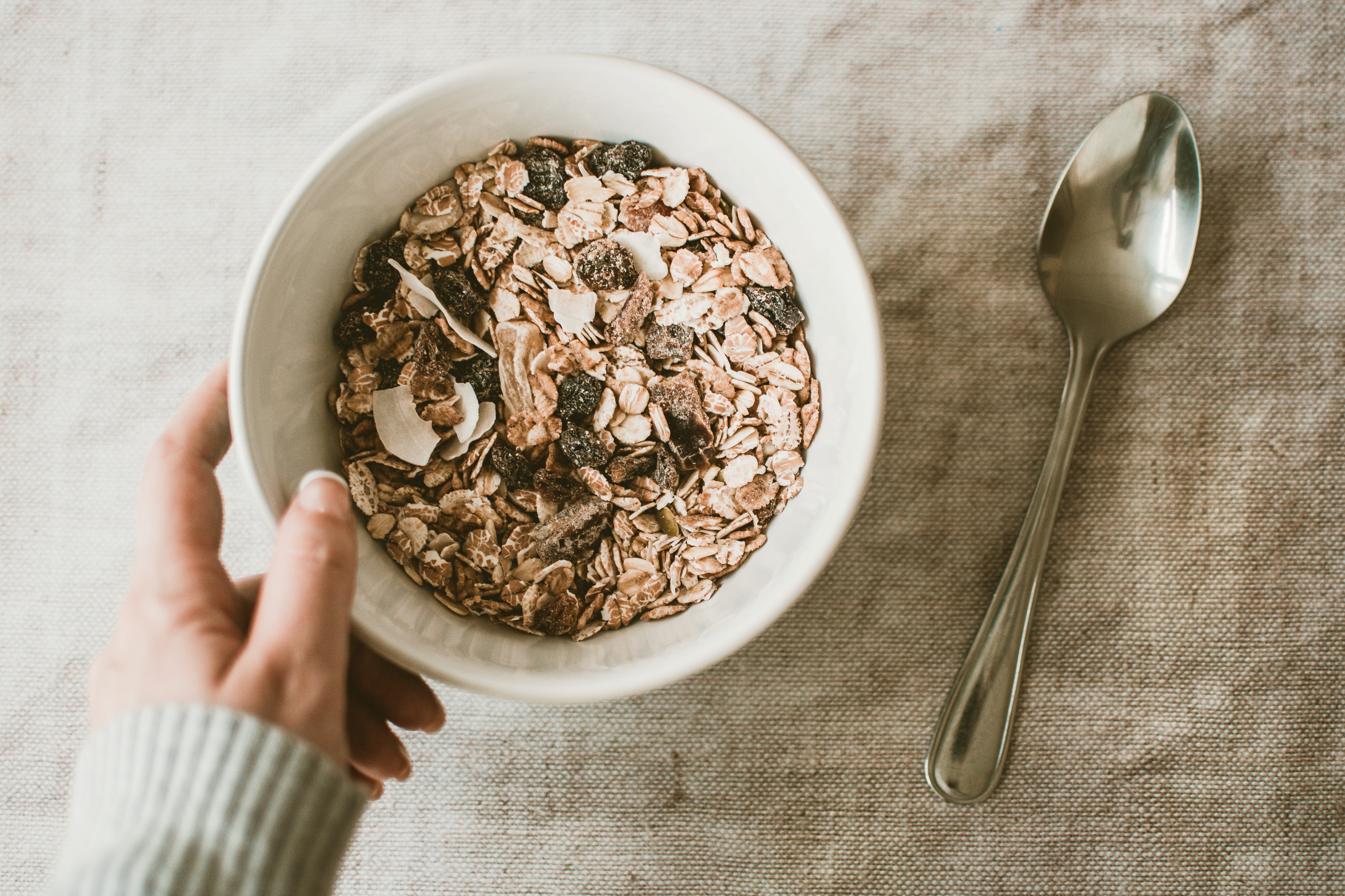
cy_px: 448
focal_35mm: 52
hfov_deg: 37.9
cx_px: 672
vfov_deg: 25.8
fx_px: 1961
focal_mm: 35
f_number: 1.8
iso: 200
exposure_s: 1/1000
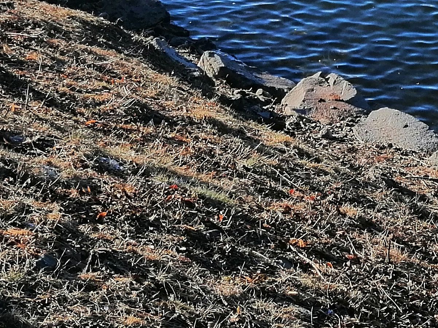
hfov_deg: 17.0
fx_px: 1455
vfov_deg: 12.7
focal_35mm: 115
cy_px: -29
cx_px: 356
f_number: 1.8
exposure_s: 1/1105
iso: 50
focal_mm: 3.95
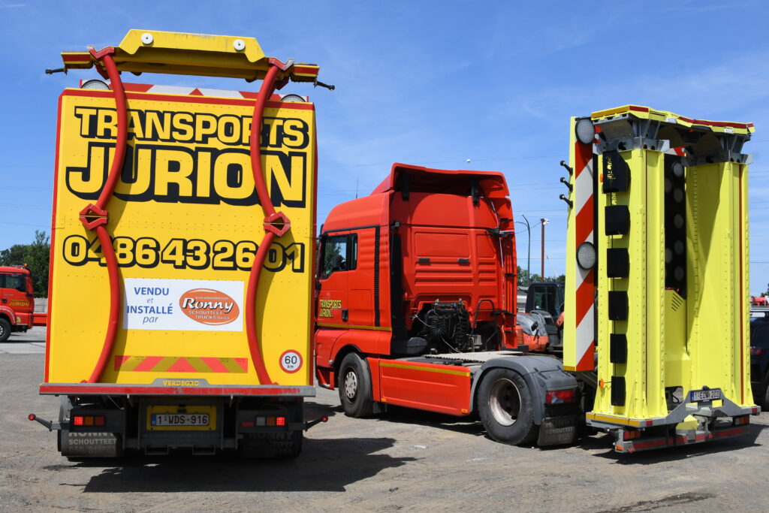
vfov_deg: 31.9
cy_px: 256
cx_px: 384
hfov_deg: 46.4
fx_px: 897
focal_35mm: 42
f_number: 10
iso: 200
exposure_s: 1/400
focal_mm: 28
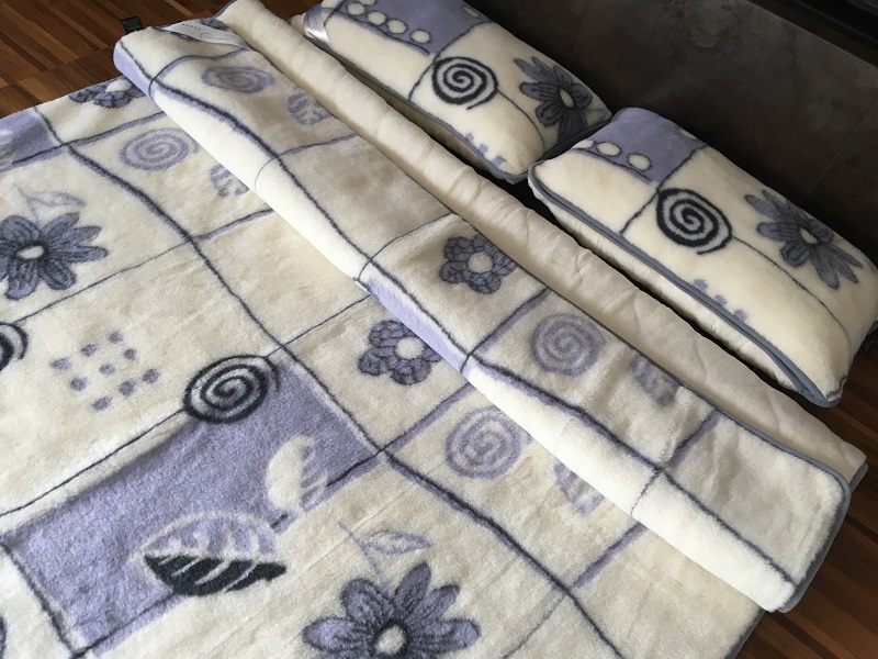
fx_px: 736
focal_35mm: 29
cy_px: 330
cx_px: 439
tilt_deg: -51.0
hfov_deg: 61.7
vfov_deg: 48.2
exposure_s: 1/33
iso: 80
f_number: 2.2
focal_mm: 4.15
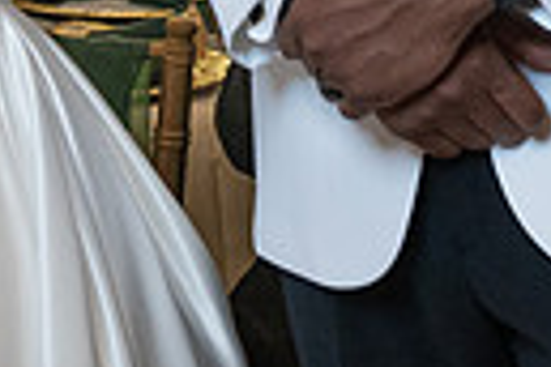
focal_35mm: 228
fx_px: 3489
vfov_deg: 5.7
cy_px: -638
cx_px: 23
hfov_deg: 9.0
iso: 2000
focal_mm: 38
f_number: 4
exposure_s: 1/200
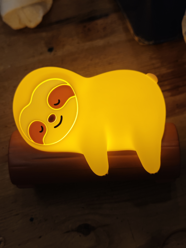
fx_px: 330
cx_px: 93
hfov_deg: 31.5
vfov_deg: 41.2
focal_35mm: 46
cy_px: 124
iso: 50
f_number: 2
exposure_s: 1/100
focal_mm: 8.72
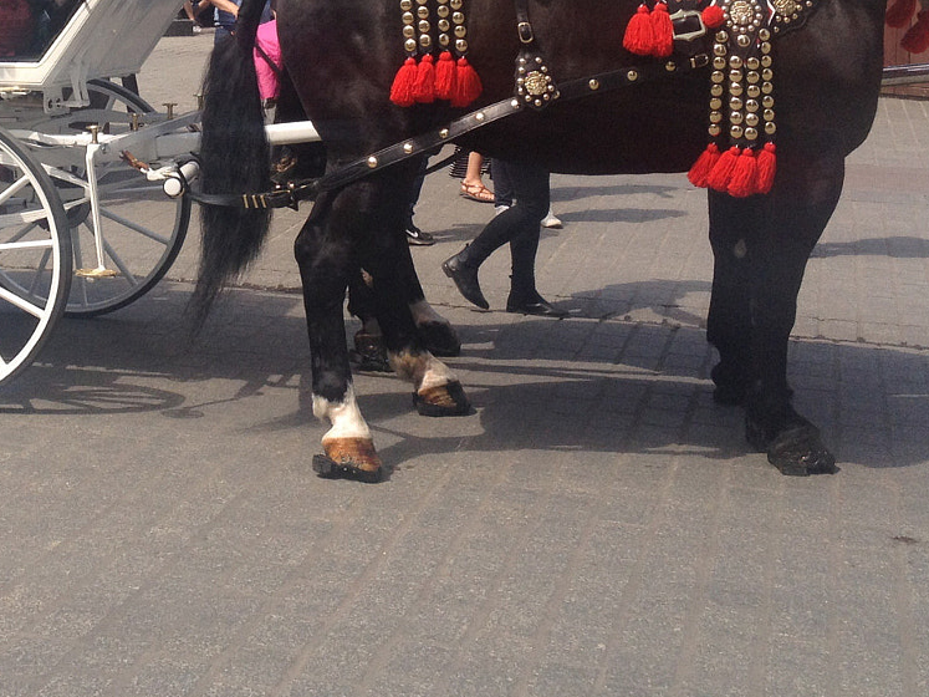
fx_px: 2012
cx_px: 180
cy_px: -1
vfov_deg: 19.1
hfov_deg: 25.5
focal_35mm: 75
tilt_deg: -4.1
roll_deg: -0.9
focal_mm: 4.28
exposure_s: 1/1534
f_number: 2.4
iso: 50
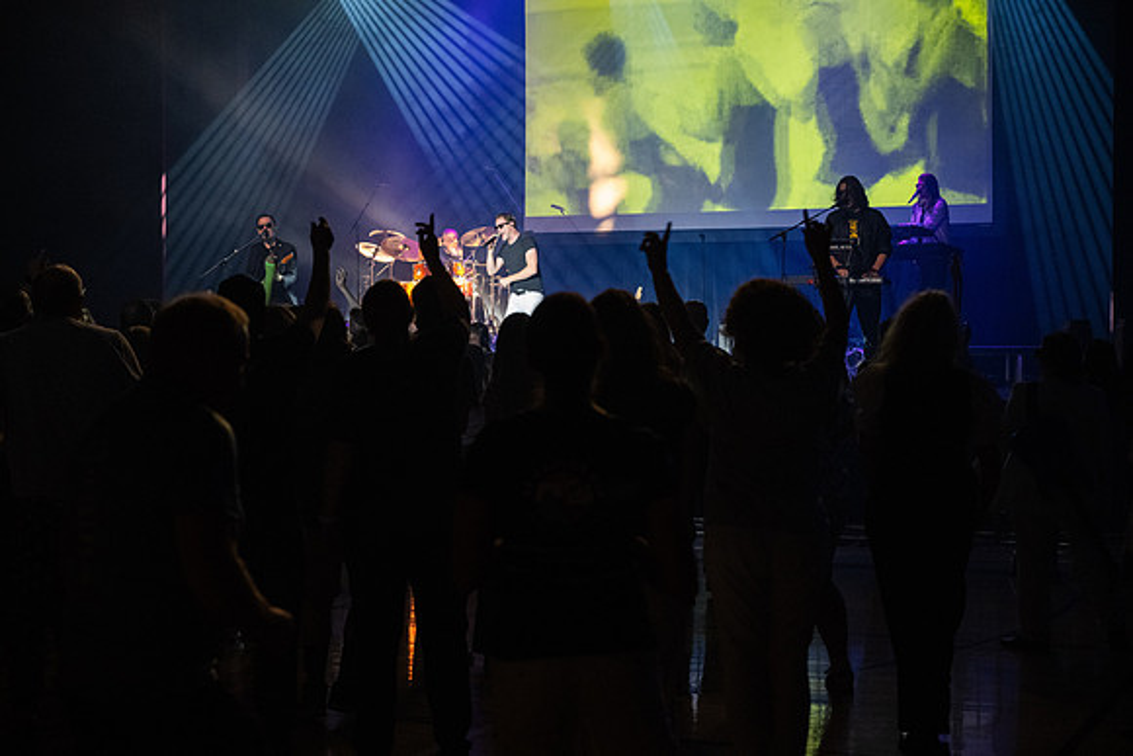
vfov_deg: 21.3
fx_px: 2015
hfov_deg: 31.4
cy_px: 378
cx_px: 566
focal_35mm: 64
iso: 3200
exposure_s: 1/200
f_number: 4
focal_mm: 64
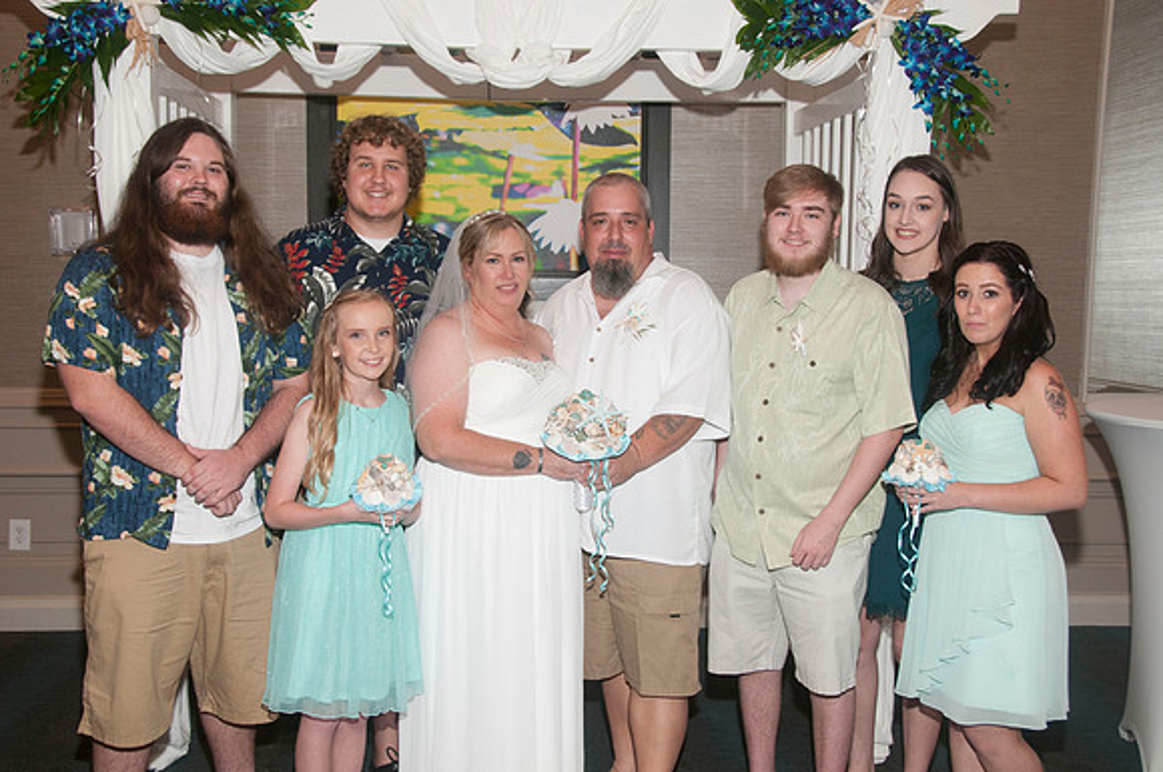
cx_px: 582
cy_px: 386
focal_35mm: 39
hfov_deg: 49.6
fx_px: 1258
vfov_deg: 34.1
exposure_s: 1/60
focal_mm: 26
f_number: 5.6
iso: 400
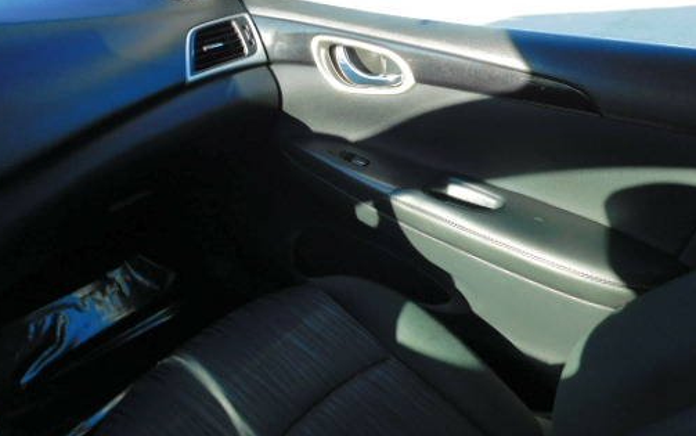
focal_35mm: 31
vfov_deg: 39.9
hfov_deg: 61.2
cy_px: 127
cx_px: 357
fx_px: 588
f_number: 3
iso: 125
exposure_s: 1/200
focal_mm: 4
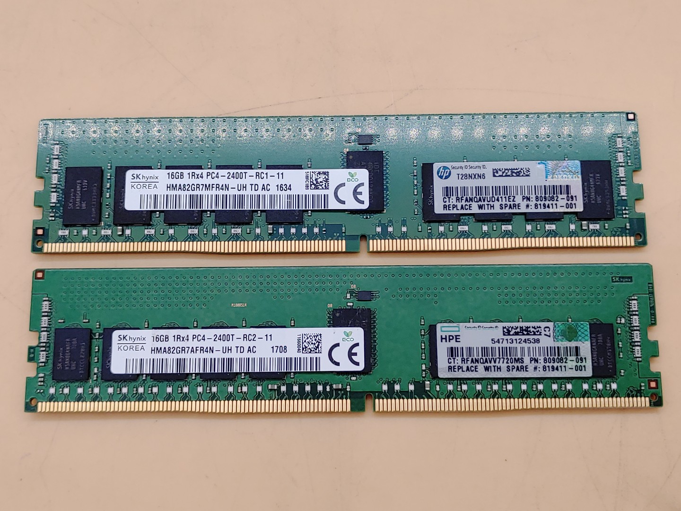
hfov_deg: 41.2
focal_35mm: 46
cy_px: 256
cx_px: 340
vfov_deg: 31.5
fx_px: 905
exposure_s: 1/155
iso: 50
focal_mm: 4.36
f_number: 1.8
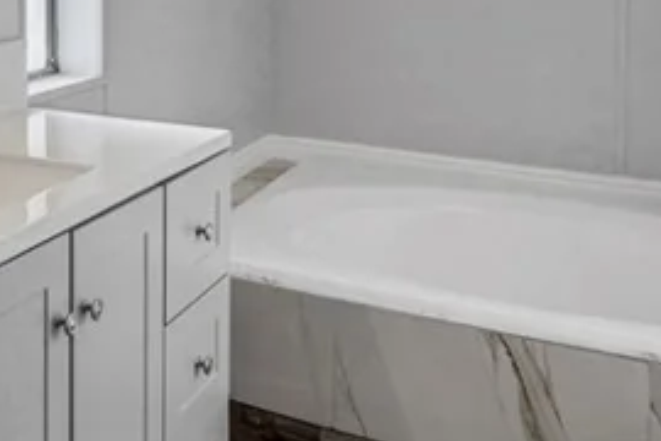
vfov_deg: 23.6
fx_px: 973
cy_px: -67
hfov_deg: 34.6
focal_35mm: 53
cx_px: 22
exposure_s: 1/100
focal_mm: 14
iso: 800
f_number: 8
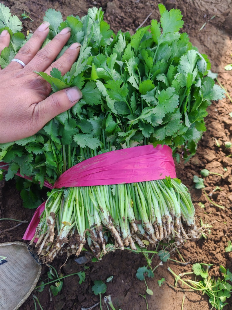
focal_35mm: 27
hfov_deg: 51.3
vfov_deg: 65.3
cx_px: 116
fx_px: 241
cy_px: 155
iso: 50
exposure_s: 1/190
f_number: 1.95
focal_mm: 5.52
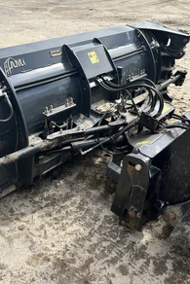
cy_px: 139
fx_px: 293
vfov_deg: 51.9
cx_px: 78
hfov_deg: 35.9
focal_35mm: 37
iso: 50
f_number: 1.6
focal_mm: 5.1
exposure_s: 1/1721
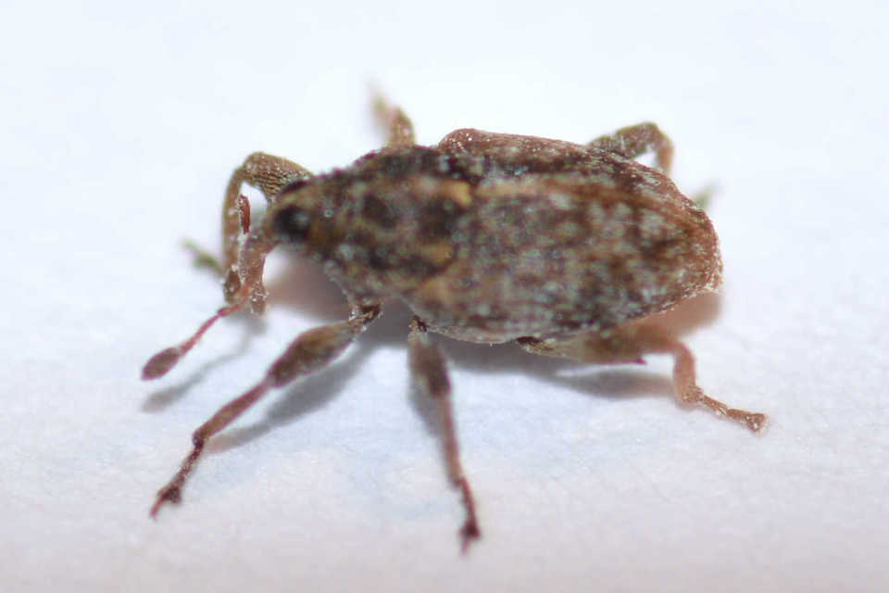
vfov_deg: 9.1
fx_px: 3704
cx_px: 444
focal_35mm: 150
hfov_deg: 13.7
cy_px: 296
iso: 100
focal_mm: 100
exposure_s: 1/30
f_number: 14
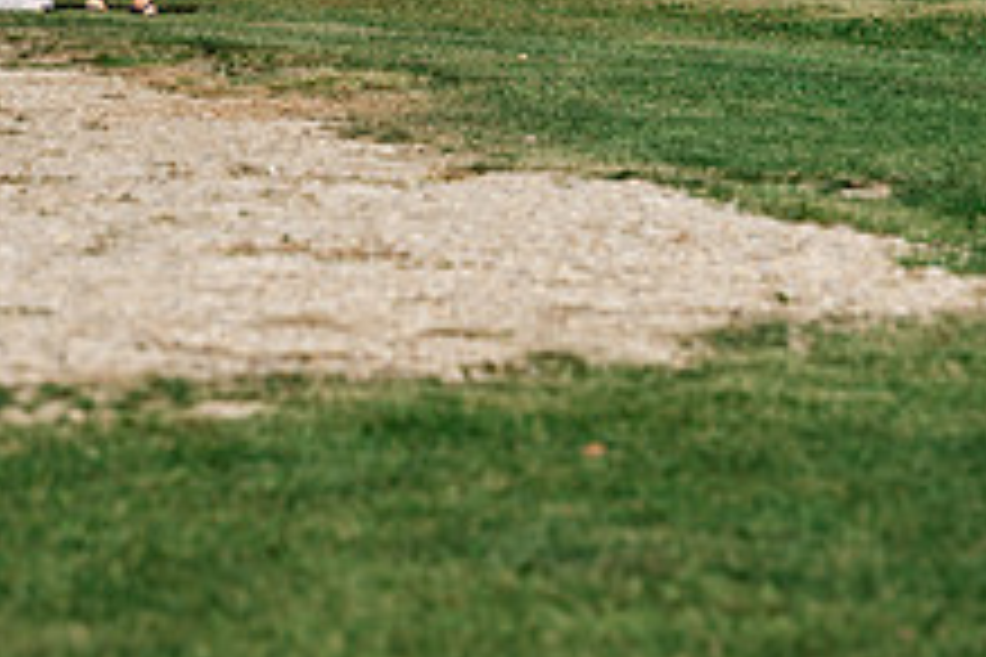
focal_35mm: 398
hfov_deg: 5.2
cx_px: -32
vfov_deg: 3.5
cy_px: -11
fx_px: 10900
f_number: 4
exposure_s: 1/1250
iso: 125
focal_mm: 150
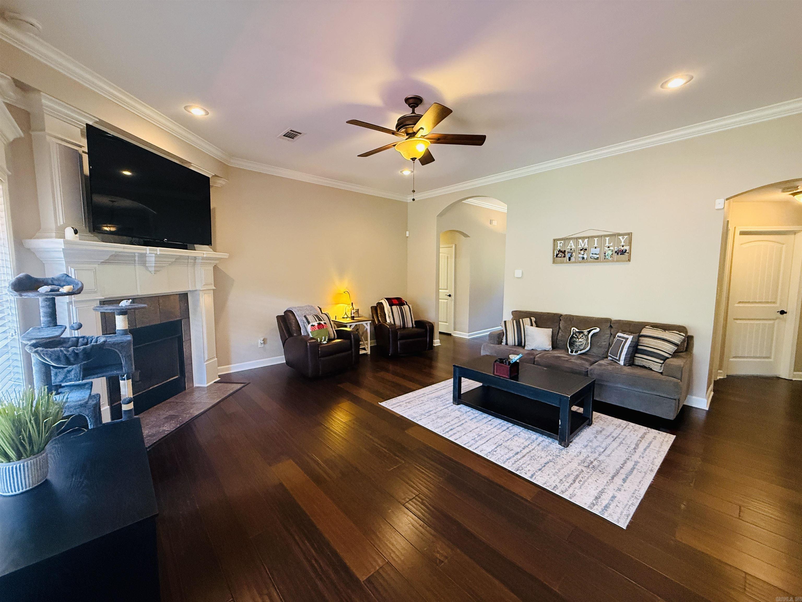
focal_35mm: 14
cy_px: 301
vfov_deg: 85.7
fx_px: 324
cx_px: 401
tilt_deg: -4.7
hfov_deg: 102.1
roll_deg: -0.2
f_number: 2.2
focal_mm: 2.22
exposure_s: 1/60
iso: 500
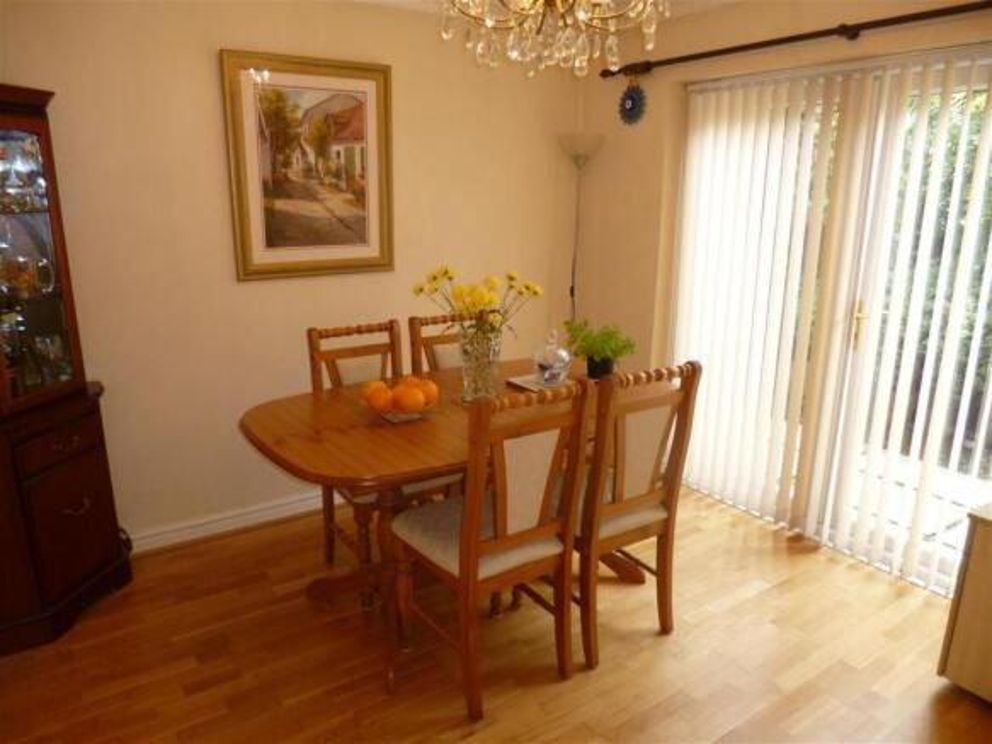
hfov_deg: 71.6
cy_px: 372
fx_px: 688
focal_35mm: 24
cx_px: 496
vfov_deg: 56.8
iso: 100
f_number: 2.5
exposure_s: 1/60
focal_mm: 4.3
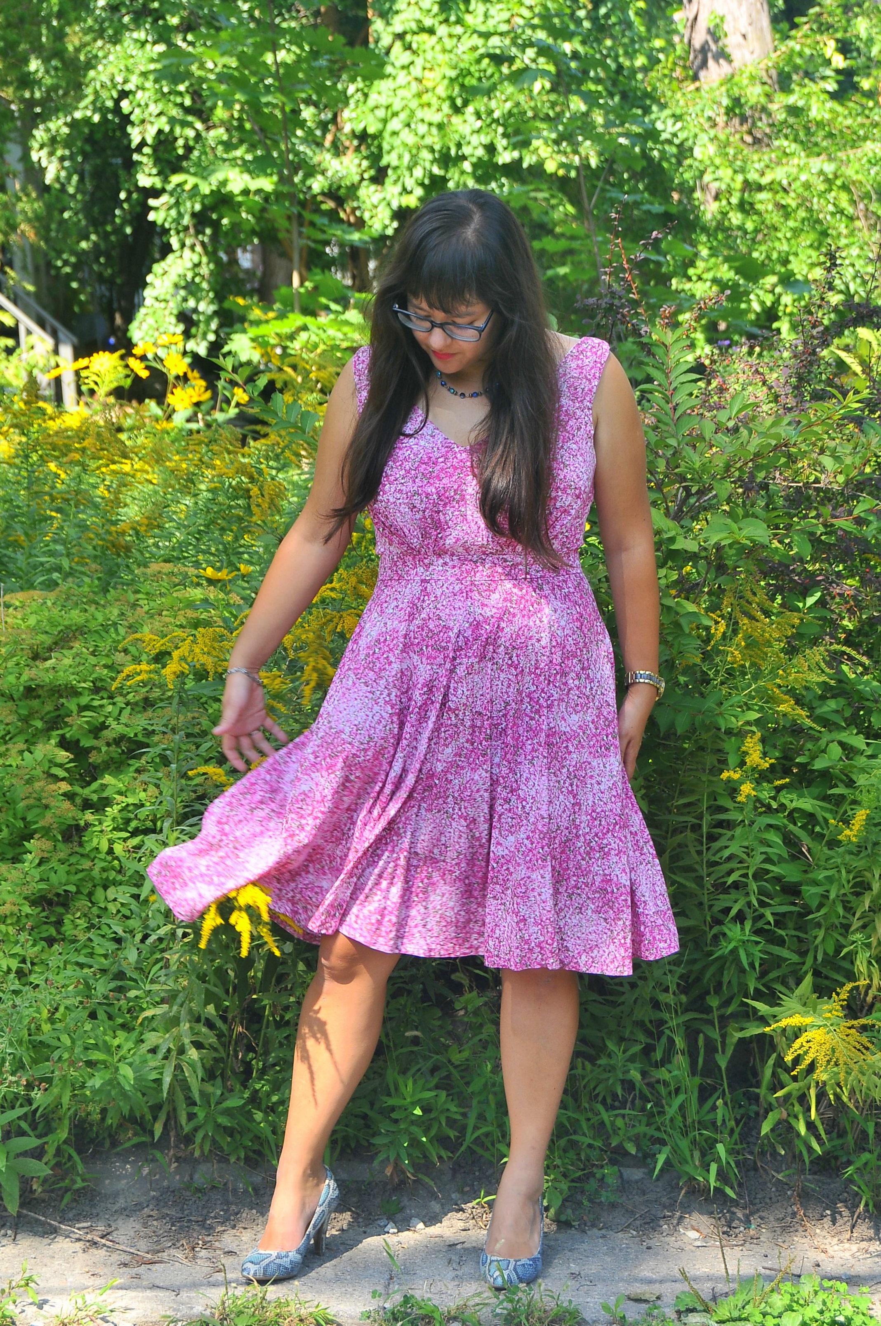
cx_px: 440
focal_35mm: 72
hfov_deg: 18.9
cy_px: 663
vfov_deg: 28.1
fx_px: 2650
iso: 250
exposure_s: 1/160
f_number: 6.3
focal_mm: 48
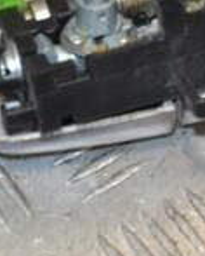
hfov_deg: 5.6
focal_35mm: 275
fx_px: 2081
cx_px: 353
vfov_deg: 7.0
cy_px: -44
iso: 800
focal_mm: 48
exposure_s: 1/200
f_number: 7.1
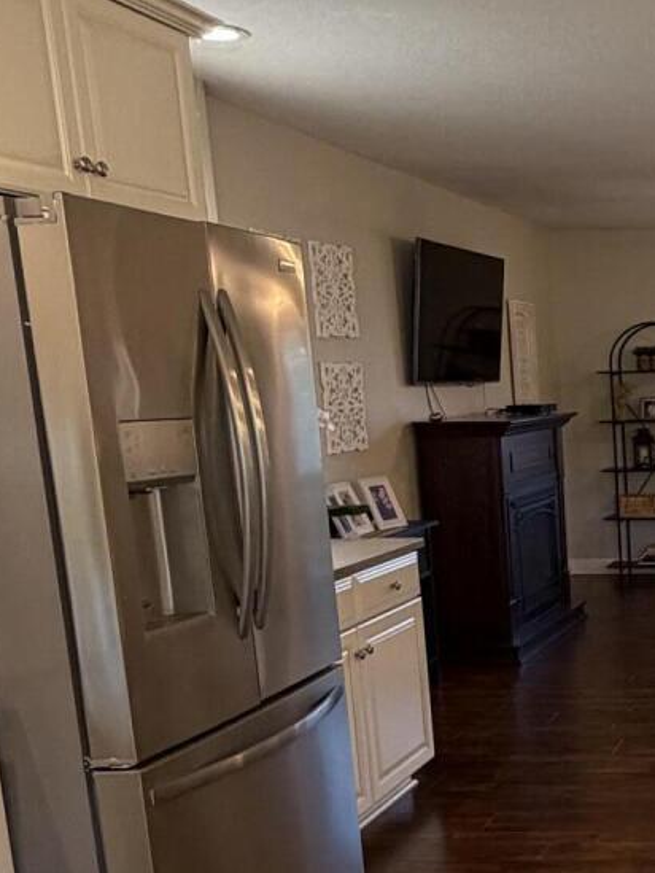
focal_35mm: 51
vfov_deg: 36.8
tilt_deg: -10.7
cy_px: 622
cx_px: 851
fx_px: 1286
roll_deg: +1.3
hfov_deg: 24.8
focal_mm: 2.22
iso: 250
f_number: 2.2
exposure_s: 1/60
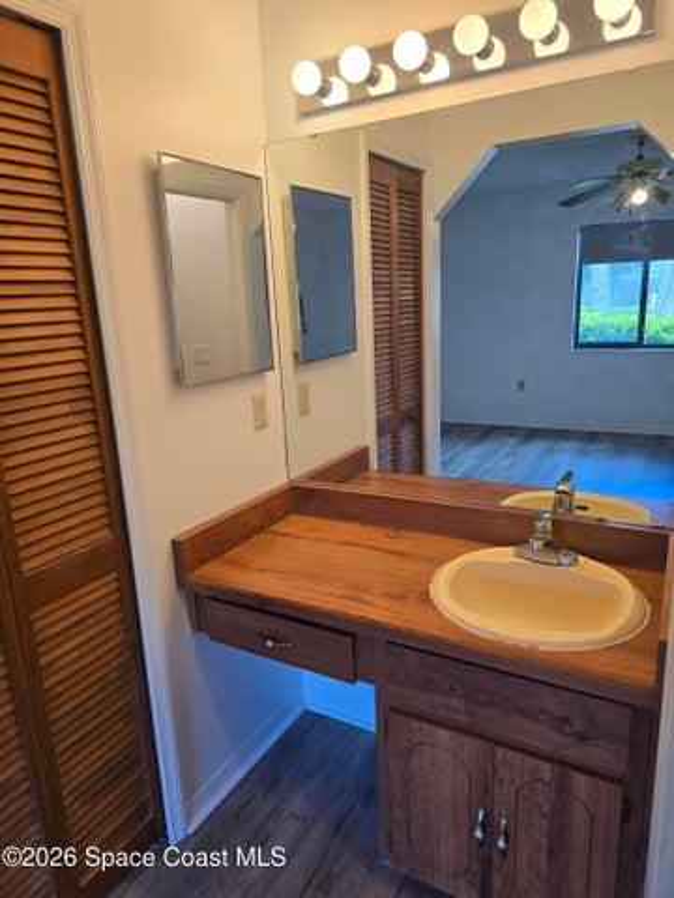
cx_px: 337
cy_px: 449
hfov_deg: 58.9
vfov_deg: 73.9
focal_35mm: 23
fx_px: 597
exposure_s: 1/120
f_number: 1.7
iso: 125
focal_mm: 6.3
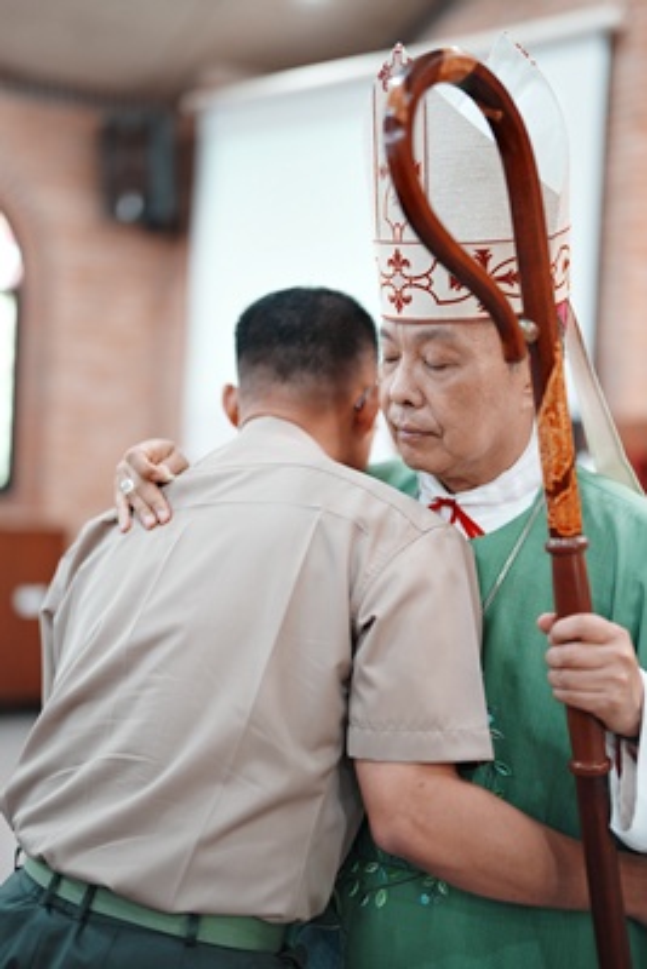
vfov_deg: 39.6
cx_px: 324
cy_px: 484
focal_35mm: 50
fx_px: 1347
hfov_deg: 27.0
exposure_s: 1/125
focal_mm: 50
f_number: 1.2
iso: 320
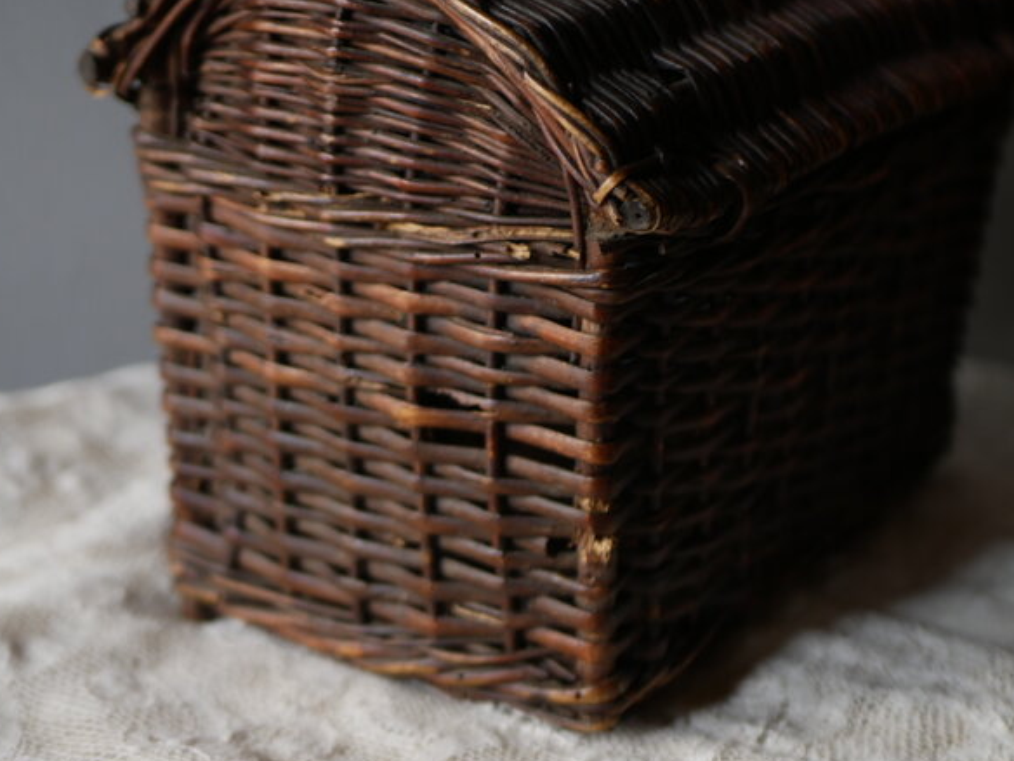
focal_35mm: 73
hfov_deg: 26.7
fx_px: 2138
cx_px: 520
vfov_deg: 20.1
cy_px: 229
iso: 200
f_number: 2.2
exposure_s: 1/200
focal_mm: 25
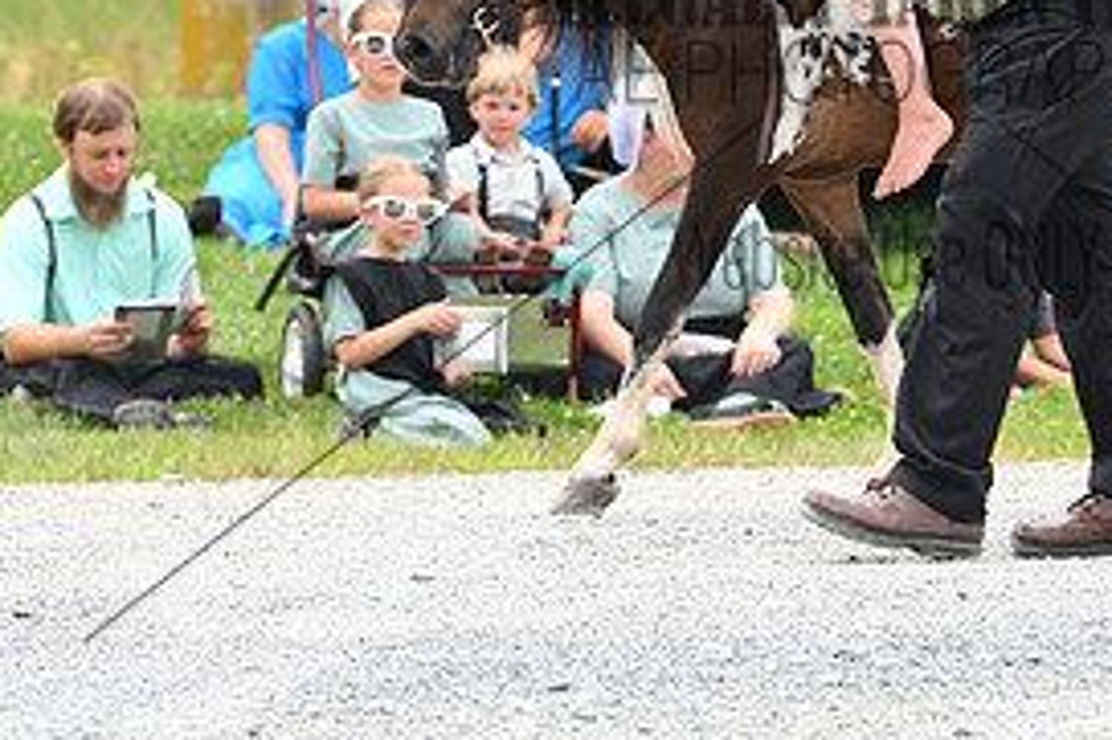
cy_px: 27
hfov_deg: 4.8
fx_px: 13305
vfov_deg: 3.2
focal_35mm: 431
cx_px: 887
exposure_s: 1/886
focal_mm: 135
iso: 250
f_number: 4.5
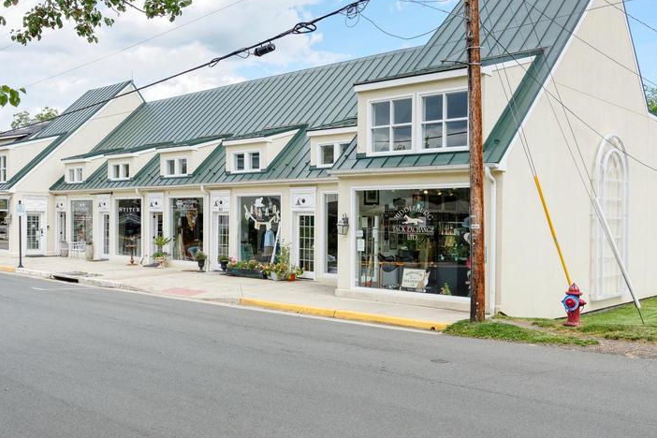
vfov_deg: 37.7
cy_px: 172
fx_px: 639
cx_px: 303
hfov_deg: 54.4
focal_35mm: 35
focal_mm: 24
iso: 320
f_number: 5.6
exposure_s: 1/640
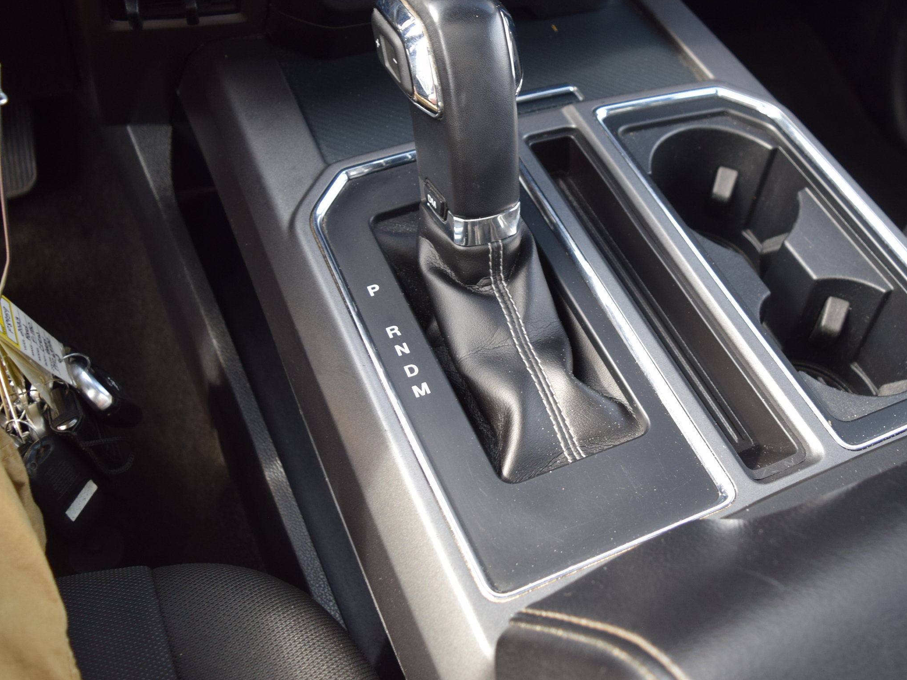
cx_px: 540
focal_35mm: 38
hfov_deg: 48.7
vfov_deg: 37.4
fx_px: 996
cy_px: 240
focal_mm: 18
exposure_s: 1/60
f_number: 4
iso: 400
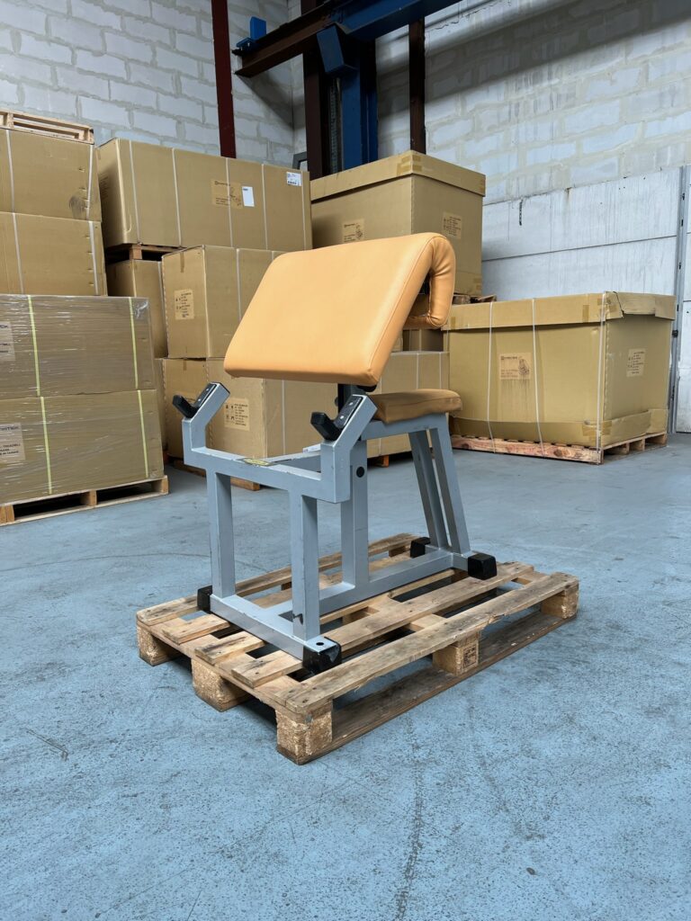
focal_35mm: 26
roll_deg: +1.9
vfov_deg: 67.3
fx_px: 692
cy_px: 460
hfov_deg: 53.1
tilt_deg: -9.2
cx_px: 346
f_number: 1.5
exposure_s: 1/100
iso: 50
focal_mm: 5.7
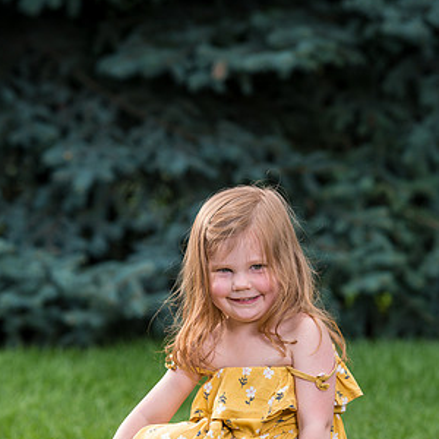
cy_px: 276
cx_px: 205
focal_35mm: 197
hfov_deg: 8.9
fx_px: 2827
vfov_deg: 8.9
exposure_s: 1/160
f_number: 5
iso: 250
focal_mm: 120
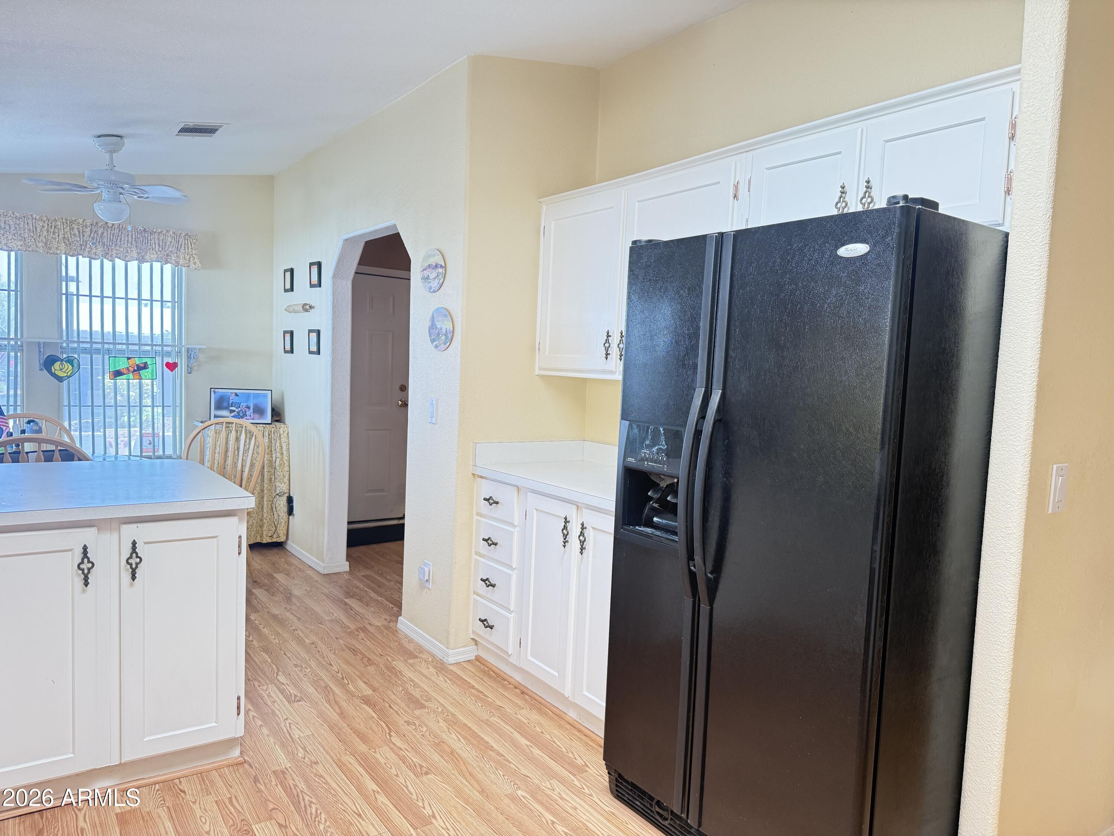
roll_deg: -2.4
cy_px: 418
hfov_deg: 71.6
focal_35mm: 24
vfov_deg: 56.8
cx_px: 557
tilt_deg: -4.3
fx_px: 772
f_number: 1.78
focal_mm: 6.76
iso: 320
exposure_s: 1/60
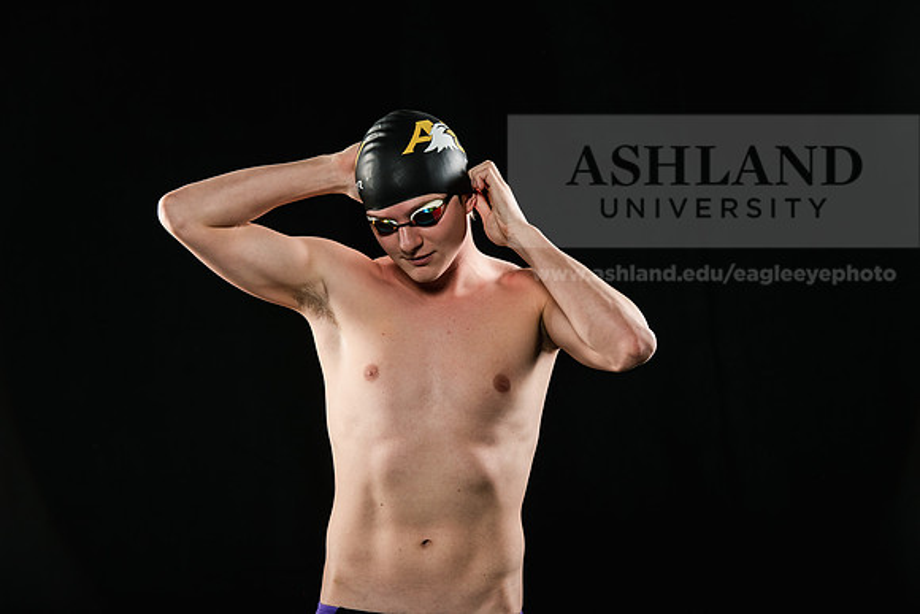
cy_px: 307
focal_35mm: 130
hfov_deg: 15.8
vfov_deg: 10.6
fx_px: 3323
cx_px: 460
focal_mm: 130
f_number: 6.3
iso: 320
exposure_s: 1/250
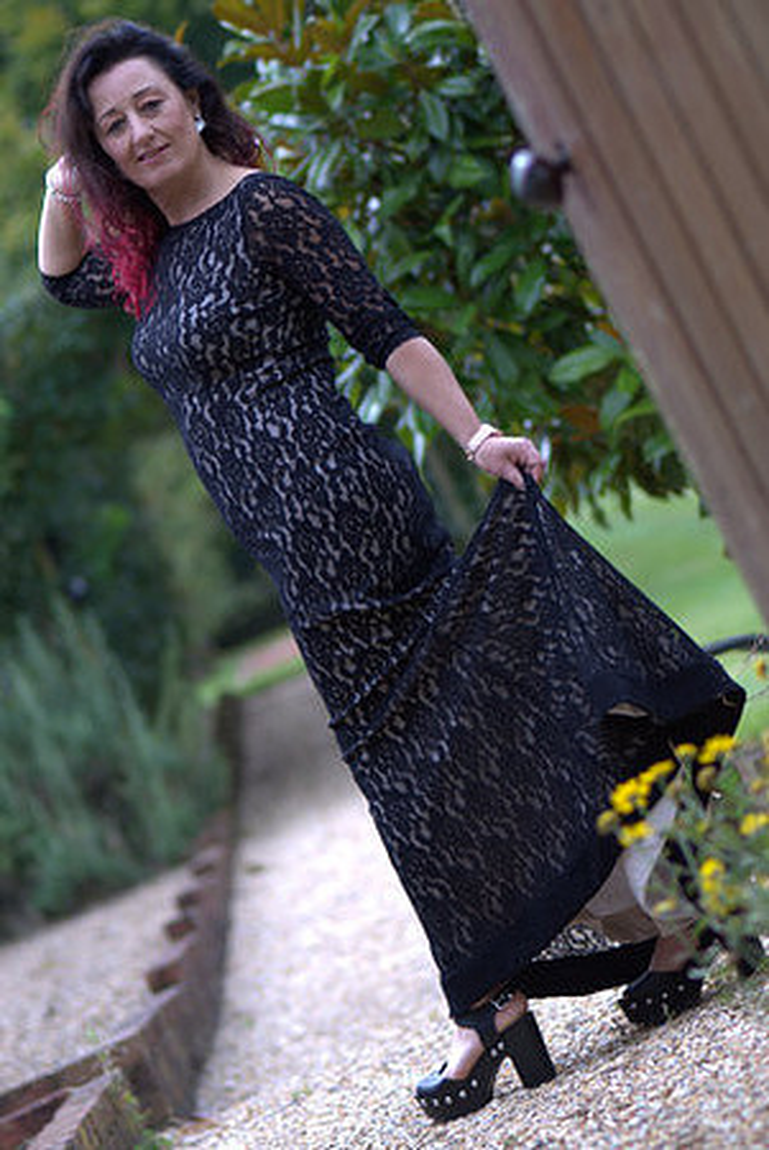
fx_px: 4795
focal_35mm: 150
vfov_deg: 13.7
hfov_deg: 9.2
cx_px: 384
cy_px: 575
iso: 100
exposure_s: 1/250
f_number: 2.8
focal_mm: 100
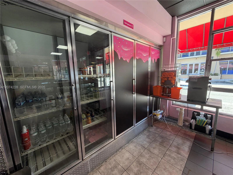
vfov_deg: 85.7
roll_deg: +2.1
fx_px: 94
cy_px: 88
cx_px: 116
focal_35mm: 14
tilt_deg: -8.6
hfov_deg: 102.1
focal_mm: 2.22
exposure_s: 1/120
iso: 80
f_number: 2.2
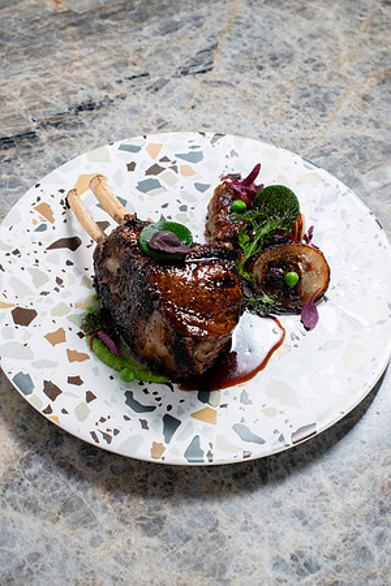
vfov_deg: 39.6
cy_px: 293
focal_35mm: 50
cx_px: 196
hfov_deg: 27.0
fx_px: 815
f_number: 9
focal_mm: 50
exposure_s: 1/200
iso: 200
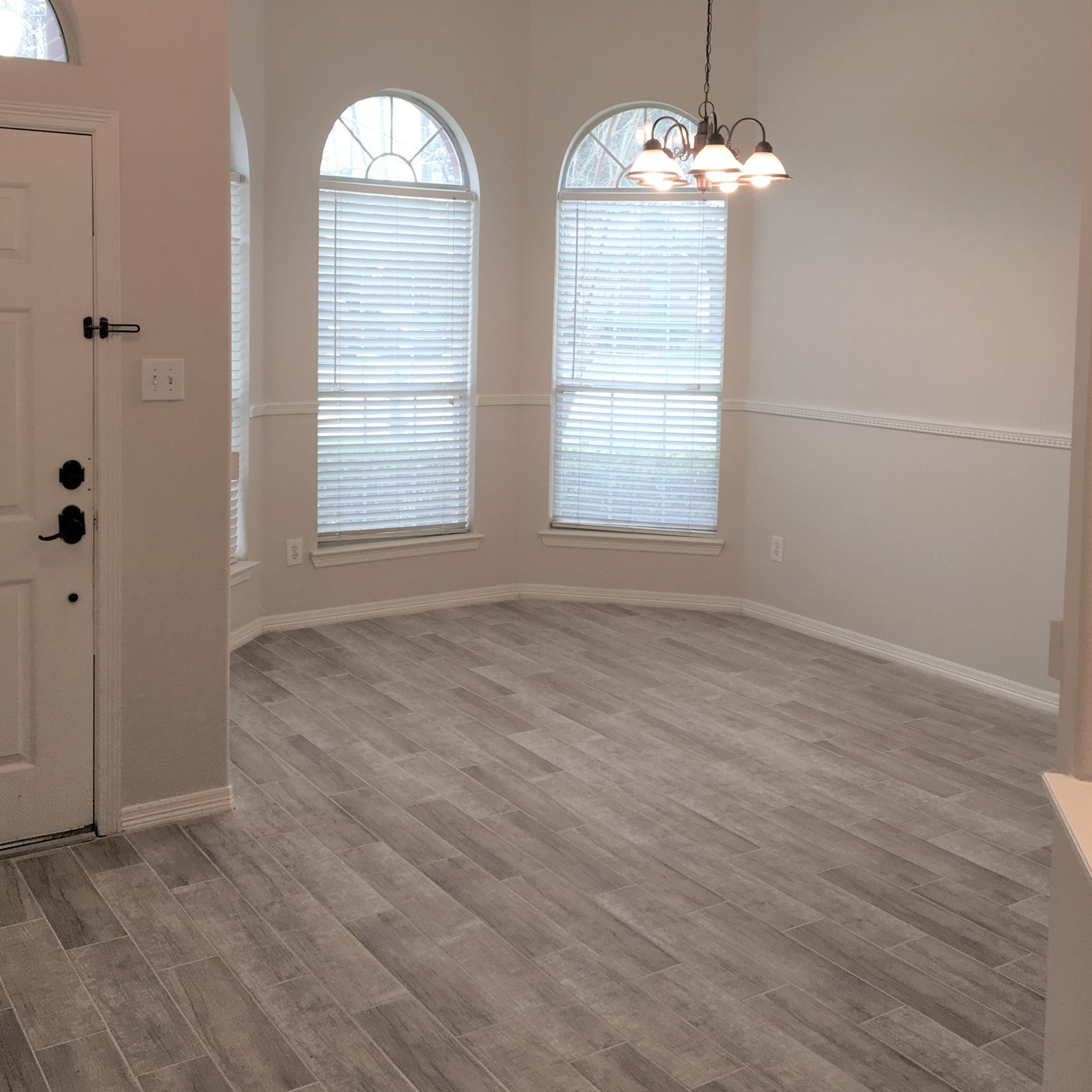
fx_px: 1285
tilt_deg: -3.6
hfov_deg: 46.0
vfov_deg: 45.6
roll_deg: -1.1
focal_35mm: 36
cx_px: 522
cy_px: 401
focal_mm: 4.15
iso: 32
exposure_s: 1/60
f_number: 2.2
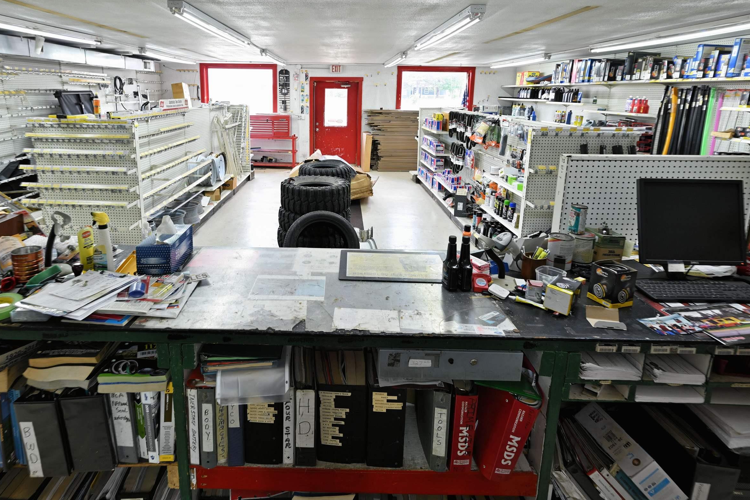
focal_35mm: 21
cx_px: 335
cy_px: 177
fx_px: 437
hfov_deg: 80.9
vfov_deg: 58.5
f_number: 5.6
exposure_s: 1/15
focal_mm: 16
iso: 250
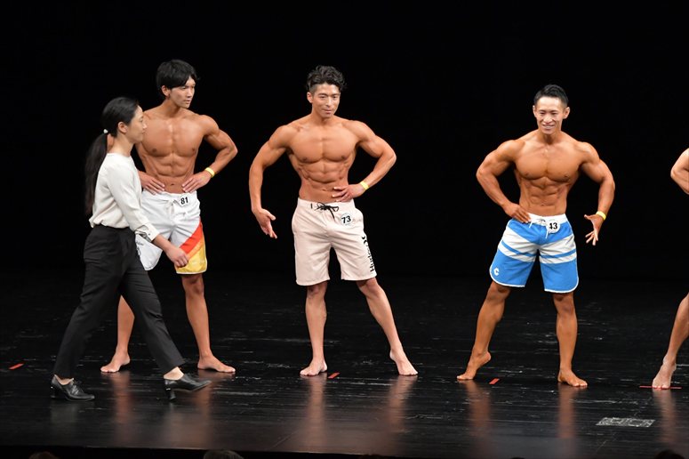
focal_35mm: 225
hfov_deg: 9.2
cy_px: 230
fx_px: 4304
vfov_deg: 6.1
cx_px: 344
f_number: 5.6
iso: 3200
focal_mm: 150
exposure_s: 1/400
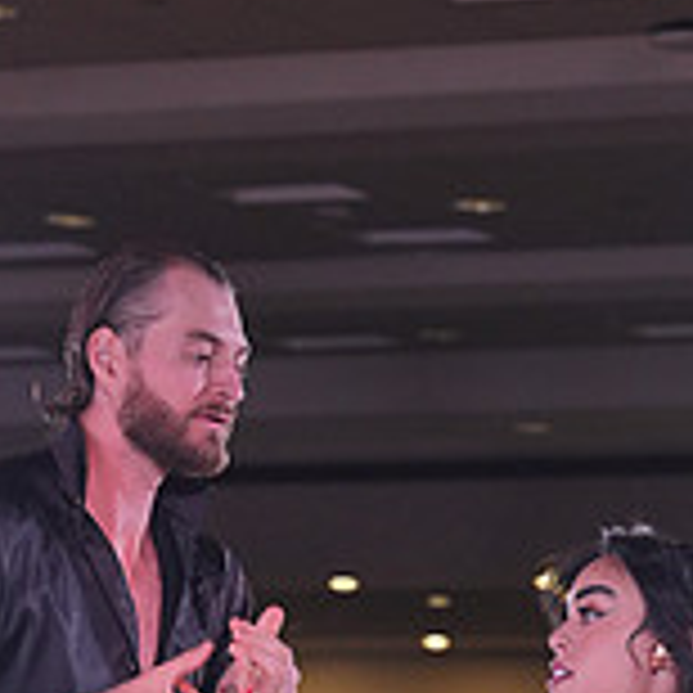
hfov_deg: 7.5
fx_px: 5277
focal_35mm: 233
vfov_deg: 7.4
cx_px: 452
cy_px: 1089
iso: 1250
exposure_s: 1/400
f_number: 4
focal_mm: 73
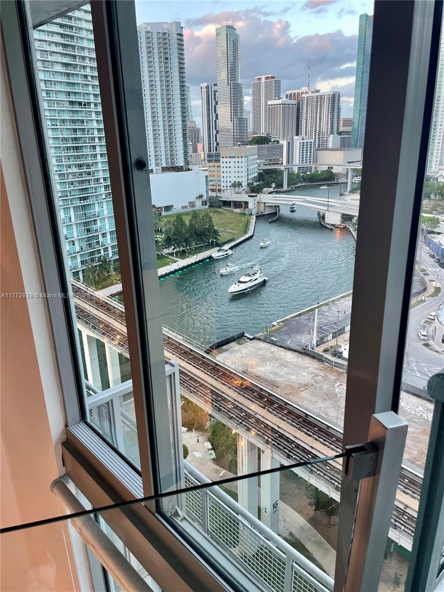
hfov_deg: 53.1
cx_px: 222
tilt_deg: -21.0
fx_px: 445
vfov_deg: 67.3
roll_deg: +1.7
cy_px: 296
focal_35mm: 26
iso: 64
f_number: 1.6
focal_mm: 4.2
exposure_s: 1/60
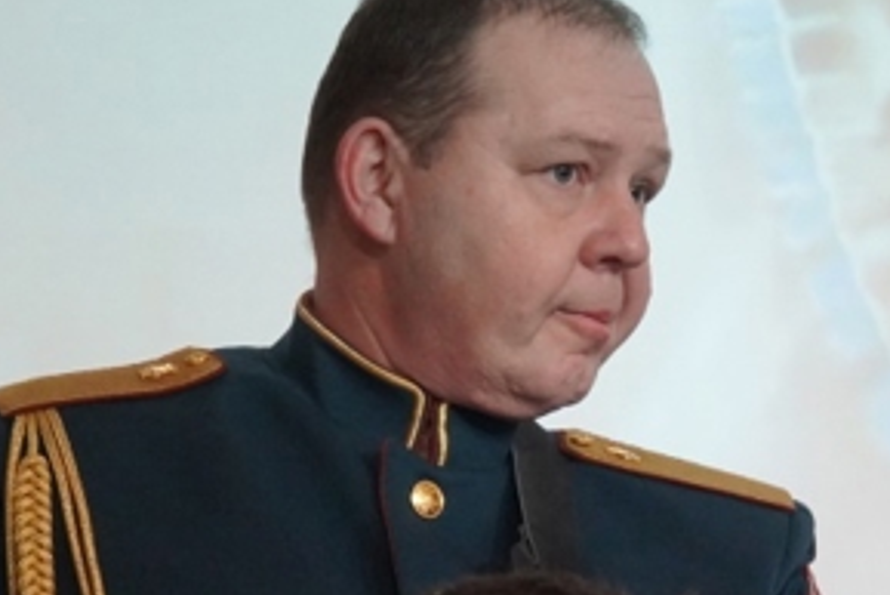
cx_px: 568
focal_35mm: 353
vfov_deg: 3.9
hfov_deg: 5.8
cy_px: 324
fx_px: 8738
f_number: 5.6
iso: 5000
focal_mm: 91
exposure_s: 1/160
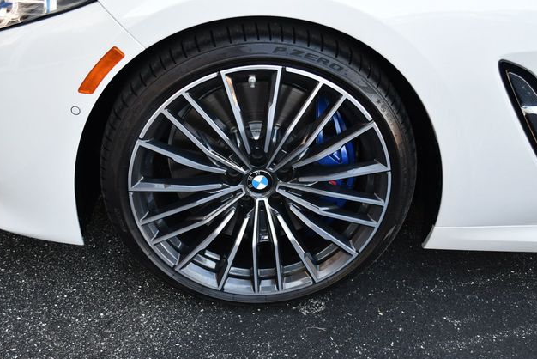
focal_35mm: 45
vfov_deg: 29.9
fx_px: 672
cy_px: 183
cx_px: 264
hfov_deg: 43.6
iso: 450
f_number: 4
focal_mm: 22
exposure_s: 1/250
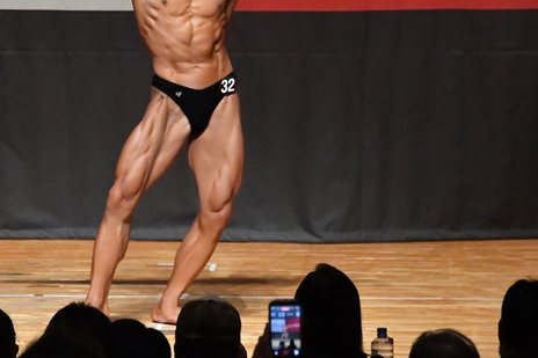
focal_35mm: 426
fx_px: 6364
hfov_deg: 4.8
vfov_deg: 3.2
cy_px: 70
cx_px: 115
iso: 12800
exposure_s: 1/400
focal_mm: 170
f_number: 5.6
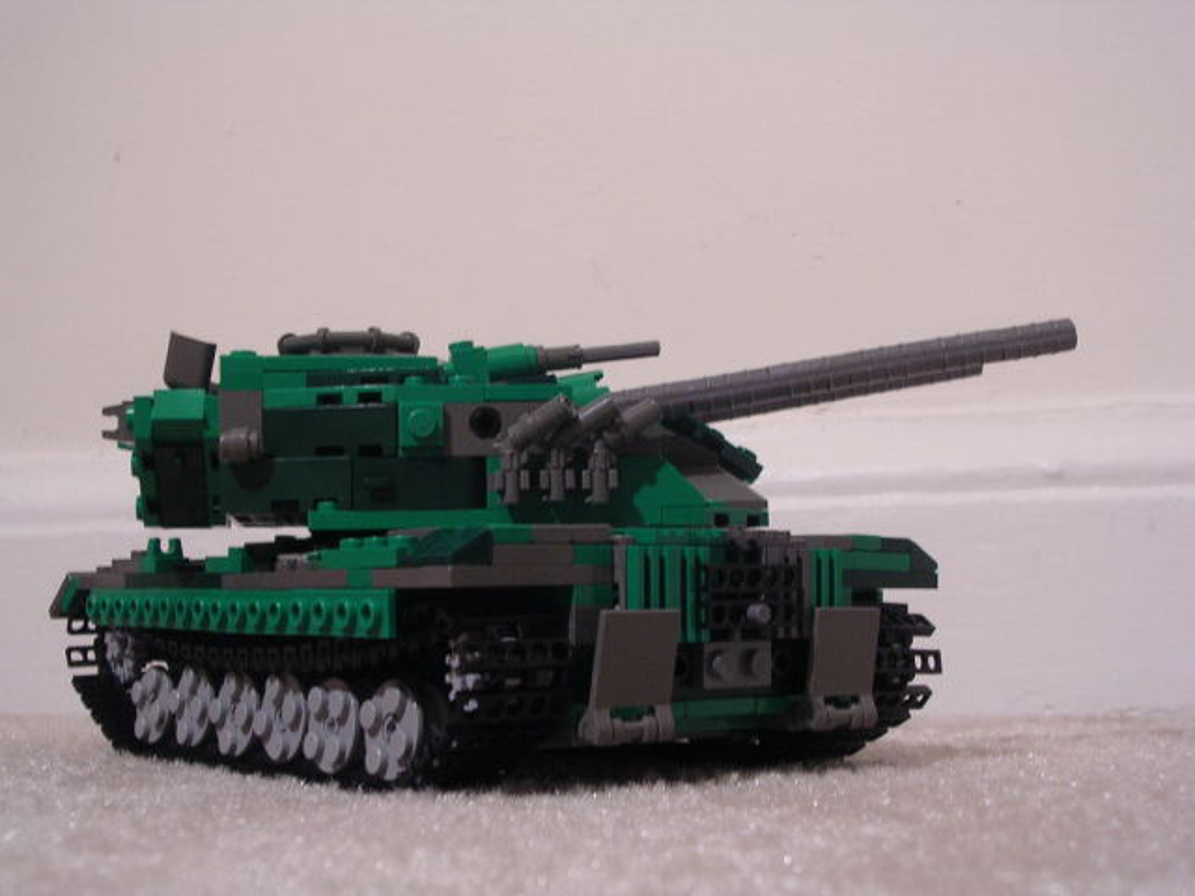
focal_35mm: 49
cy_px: 448
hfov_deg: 38.9
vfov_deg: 29.7
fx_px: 1692
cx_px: 598
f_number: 3.1
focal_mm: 7.5
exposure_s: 1/3.6
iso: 200
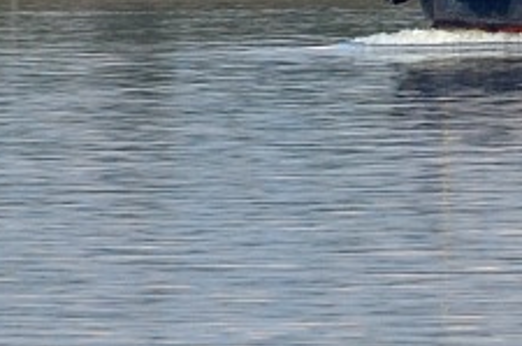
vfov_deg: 0.6
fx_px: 31789
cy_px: -151
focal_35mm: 2197
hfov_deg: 0.9
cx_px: 1708
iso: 200
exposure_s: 1/800
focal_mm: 220
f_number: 7.1
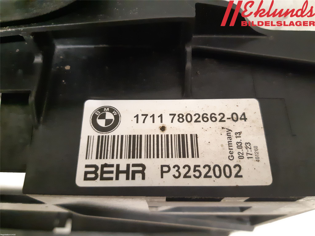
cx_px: 158
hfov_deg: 67.3
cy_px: 118
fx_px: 237
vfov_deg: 53.1
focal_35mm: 26
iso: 640
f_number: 1.7
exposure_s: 1/20
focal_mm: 3.93
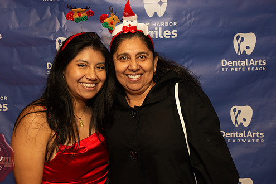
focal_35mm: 41
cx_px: 118
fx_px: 314
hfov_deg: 47.3
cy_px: 90
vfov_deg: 32.6
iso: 640
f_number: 6.3
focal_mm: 35
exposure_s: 1/8
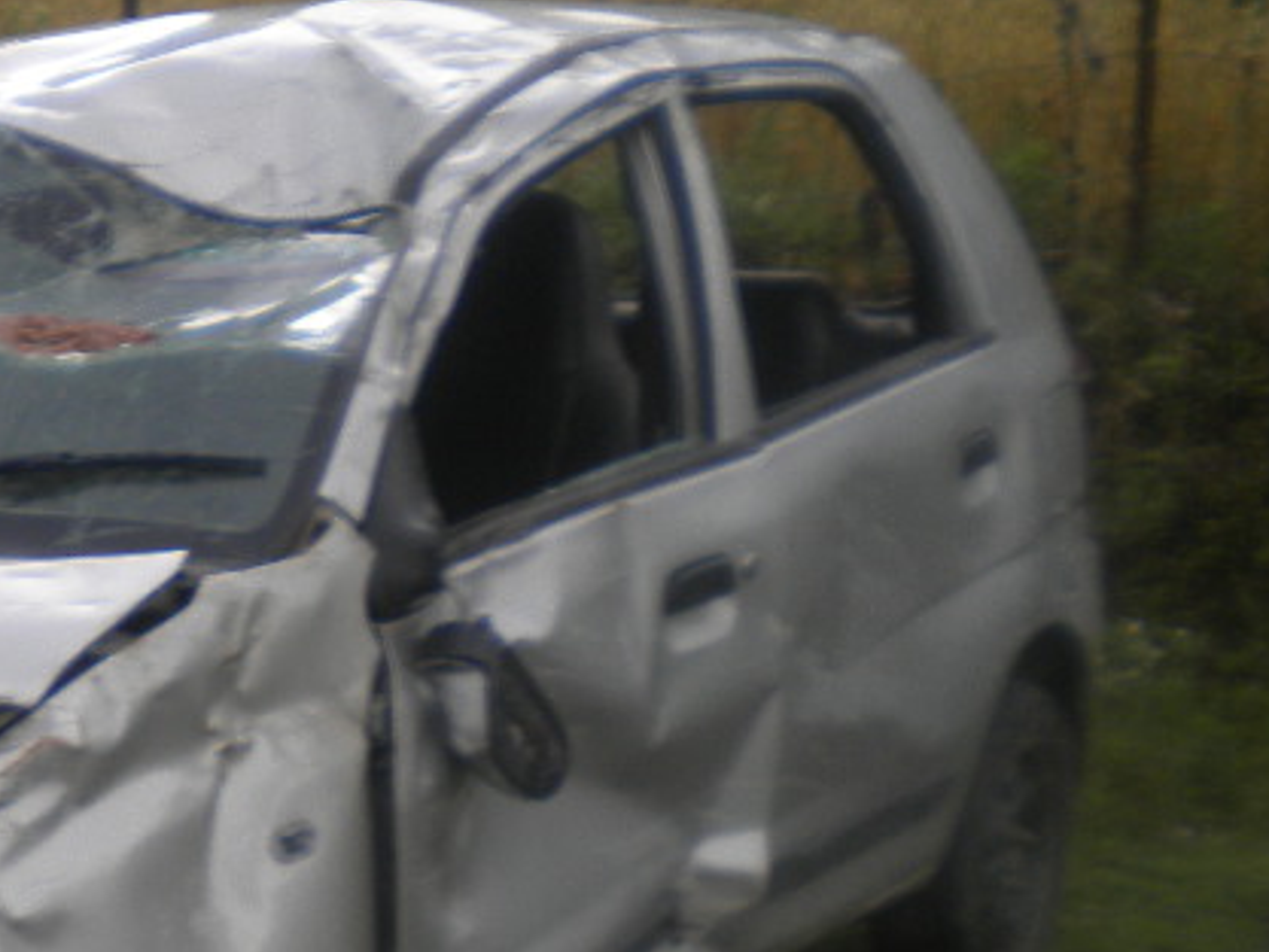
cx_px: -274
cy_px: 861
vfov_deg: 16.9
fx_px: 3154
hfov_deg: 21.1
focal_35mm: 86
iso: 80
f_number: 3.1
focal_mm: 6.3
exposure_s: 1/180
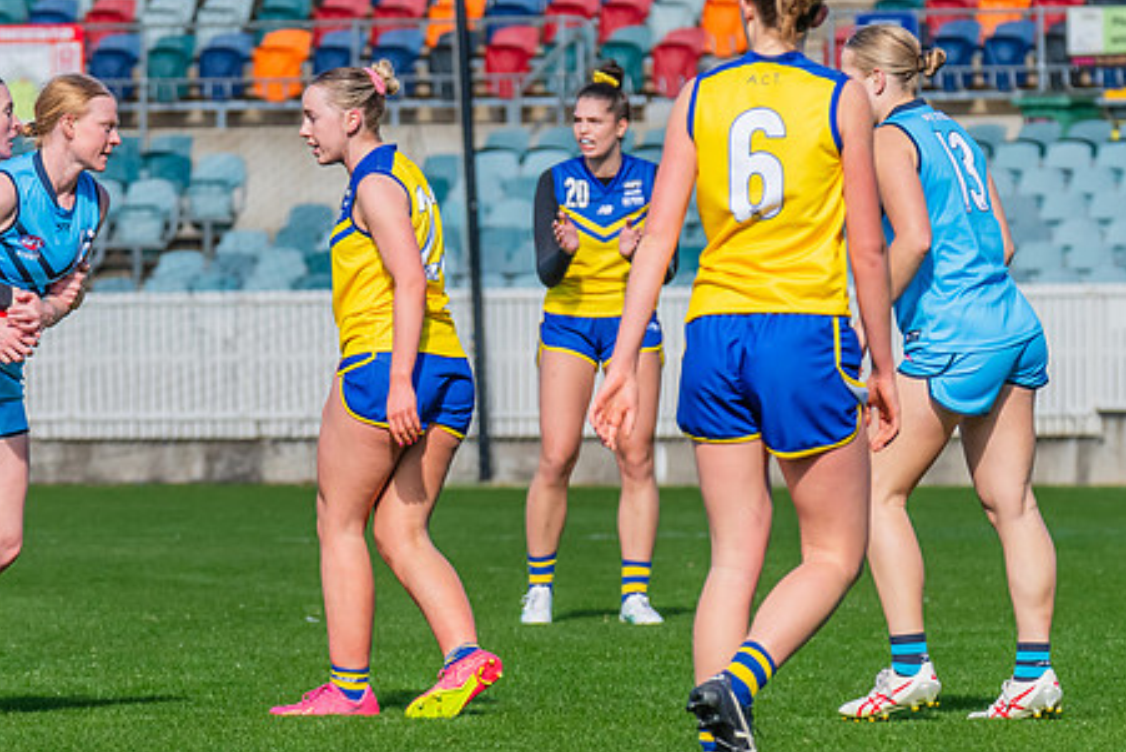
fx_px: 17113
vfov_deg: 2.5
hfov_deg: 3.8
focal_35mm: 547
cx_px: 8
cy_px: 352
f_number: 9
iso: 800
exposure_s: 1/1250
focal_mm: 270
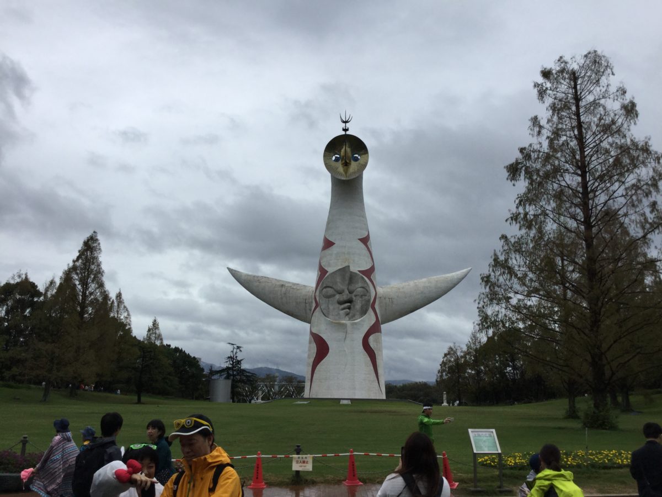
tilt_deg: +14.2
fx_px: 593
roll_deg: -1.1
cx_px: 331
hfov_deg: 58.4
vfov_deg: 45.4
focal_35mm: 31
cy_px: 248
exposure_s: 1/840
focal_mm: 3.3
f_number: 2.4
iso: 25
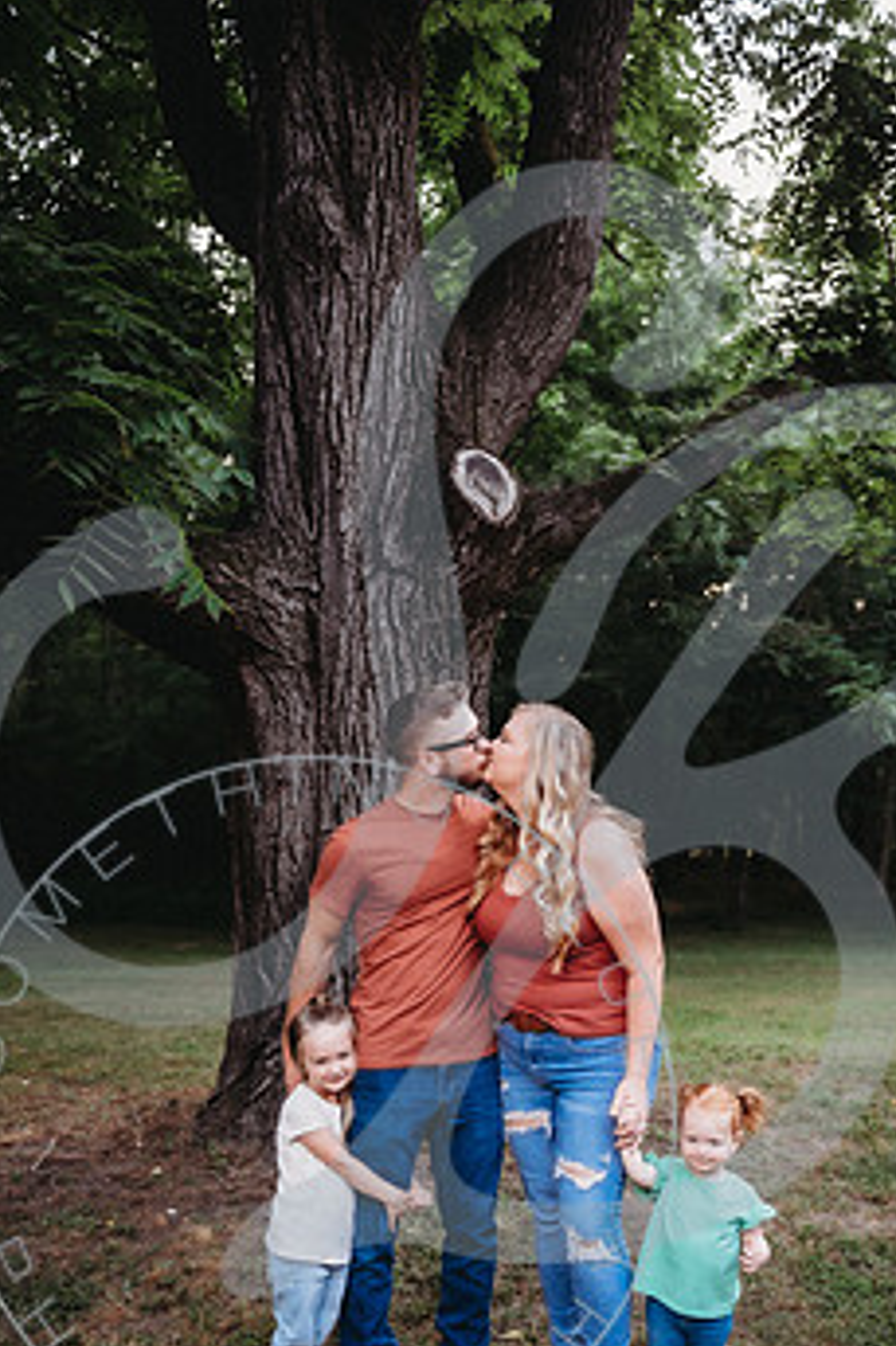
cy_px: 822
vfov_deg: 55.3
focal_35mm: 34
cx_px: 489
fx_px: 1271
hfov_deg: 38.8
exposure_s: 1/200
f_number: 2.8
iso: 250
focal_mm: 26
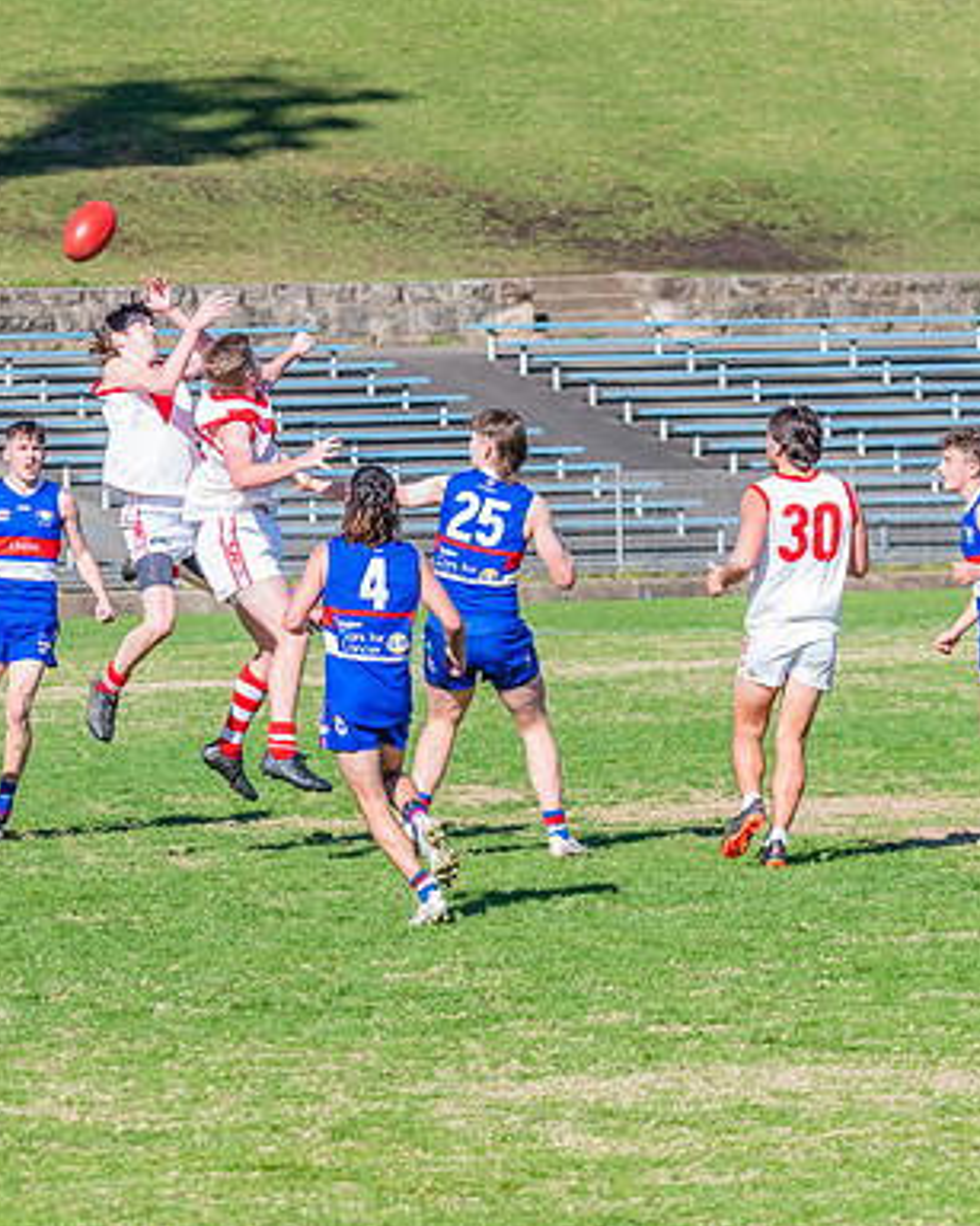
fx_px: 13057
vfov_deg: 5.4
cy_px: 556
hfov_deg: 4.3
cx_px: 231
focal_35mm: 360
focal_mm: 190
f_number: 9
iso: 800
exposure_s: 1/1600
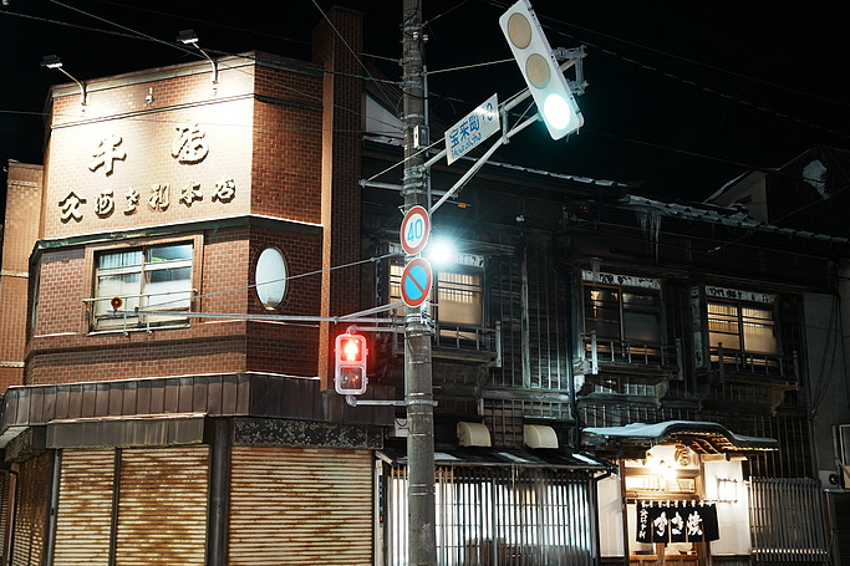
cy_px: 318
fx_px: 963
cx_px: 390
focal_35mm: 41
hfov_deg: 47.6
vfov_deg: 32.7
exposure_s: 1/3
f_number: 2.8
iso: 250
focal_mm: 35.7
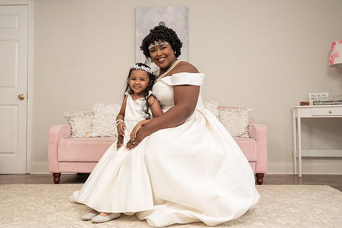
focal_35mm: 36
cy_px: 103
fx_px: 346
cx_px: 168
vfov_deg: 36.4
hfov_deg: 52.5
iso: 1600
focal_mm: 33
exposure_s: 1/200
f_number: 4
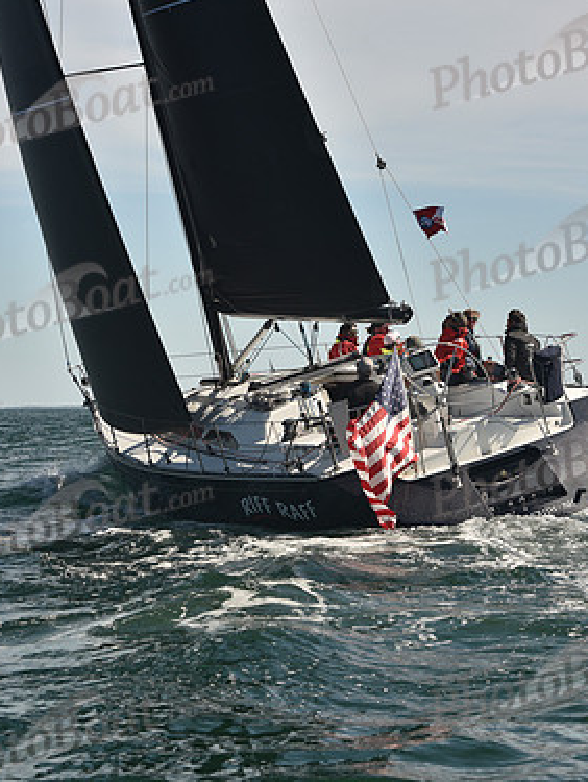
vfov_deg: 18.9
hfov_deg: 14.3
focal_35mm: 104
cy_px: 385
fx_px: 2351
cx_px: 323
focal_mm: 70
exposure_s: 1/640
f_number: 7.1
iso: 250
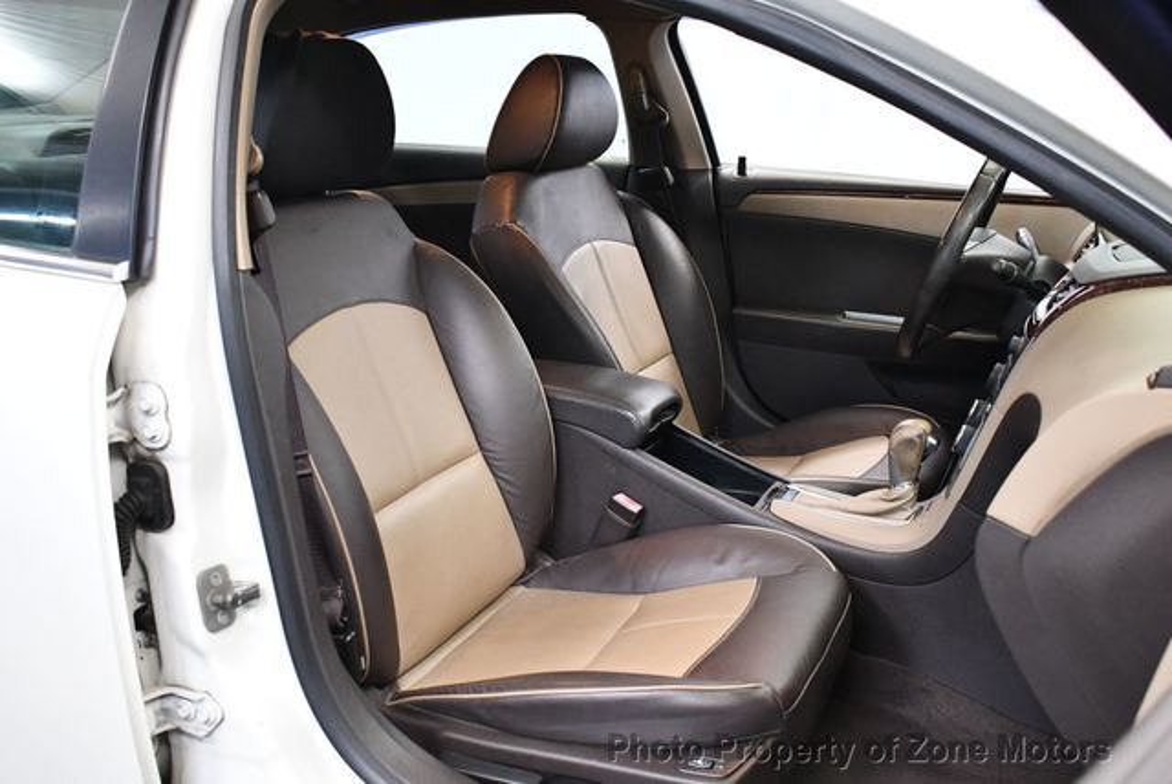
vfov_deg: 36.9
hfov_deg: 53.1
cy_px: 392
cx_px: 586
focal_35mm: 36
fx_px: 1173
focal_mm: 18
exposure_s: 1/100
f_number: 3.5
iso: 3200
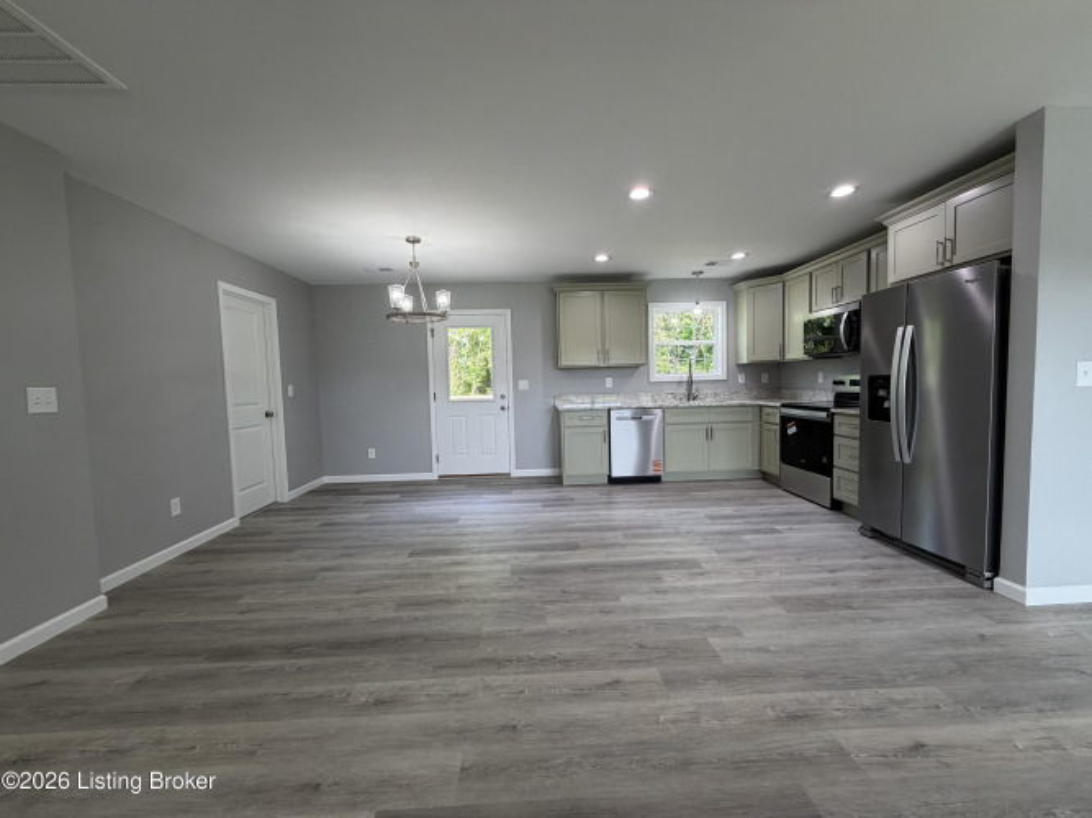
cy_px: 409
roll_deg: +1.9
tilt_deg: -4.1
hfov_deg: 102.1
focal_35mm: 14
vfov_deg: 85.7
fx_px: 442
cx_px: 546
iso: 160
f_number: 2.2
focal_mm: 2.22
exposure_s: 1/120
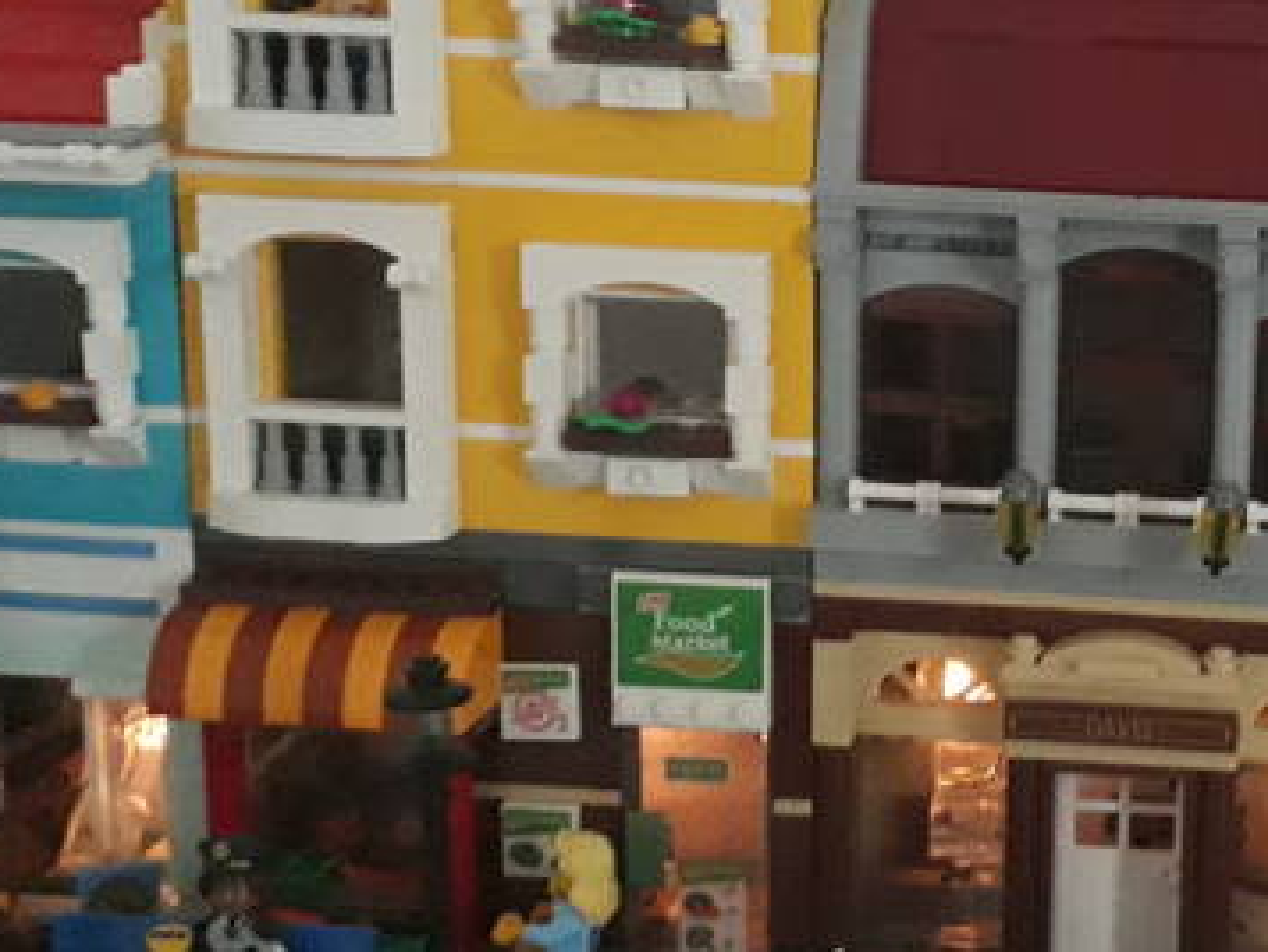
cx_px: 1176
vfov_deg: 21.6
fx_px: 2492
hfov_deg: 27.4
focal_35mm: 68
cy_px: 428
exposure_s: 1/17
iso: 800
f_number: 1.9
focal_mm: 3.6
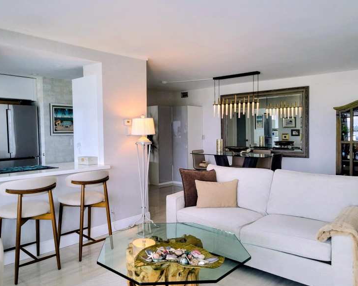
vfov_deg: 51.5
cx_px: 177
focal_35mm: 28
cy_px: 140
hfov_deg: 62.2
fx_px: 297
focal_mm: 5.4
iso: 160
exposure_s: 1/120
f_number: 1.8
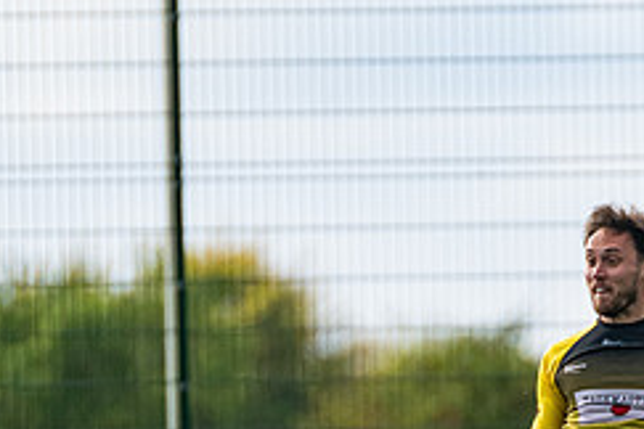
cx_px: 777
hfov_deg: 1.3
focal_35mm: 1585
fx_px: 28352
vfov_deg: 0.9
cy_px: 479
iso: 400
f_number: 4
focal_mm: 380
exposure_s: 1/1000
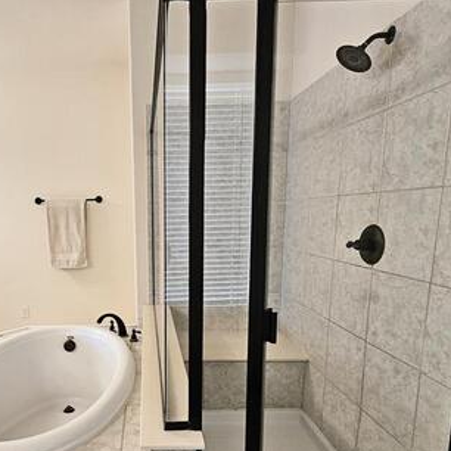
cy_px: 282
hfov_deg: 63.2
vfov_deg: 64.1
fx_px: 354
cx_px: 146
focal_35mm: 24
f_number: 2.2
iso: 160
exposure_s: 1/60
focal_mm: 1.74
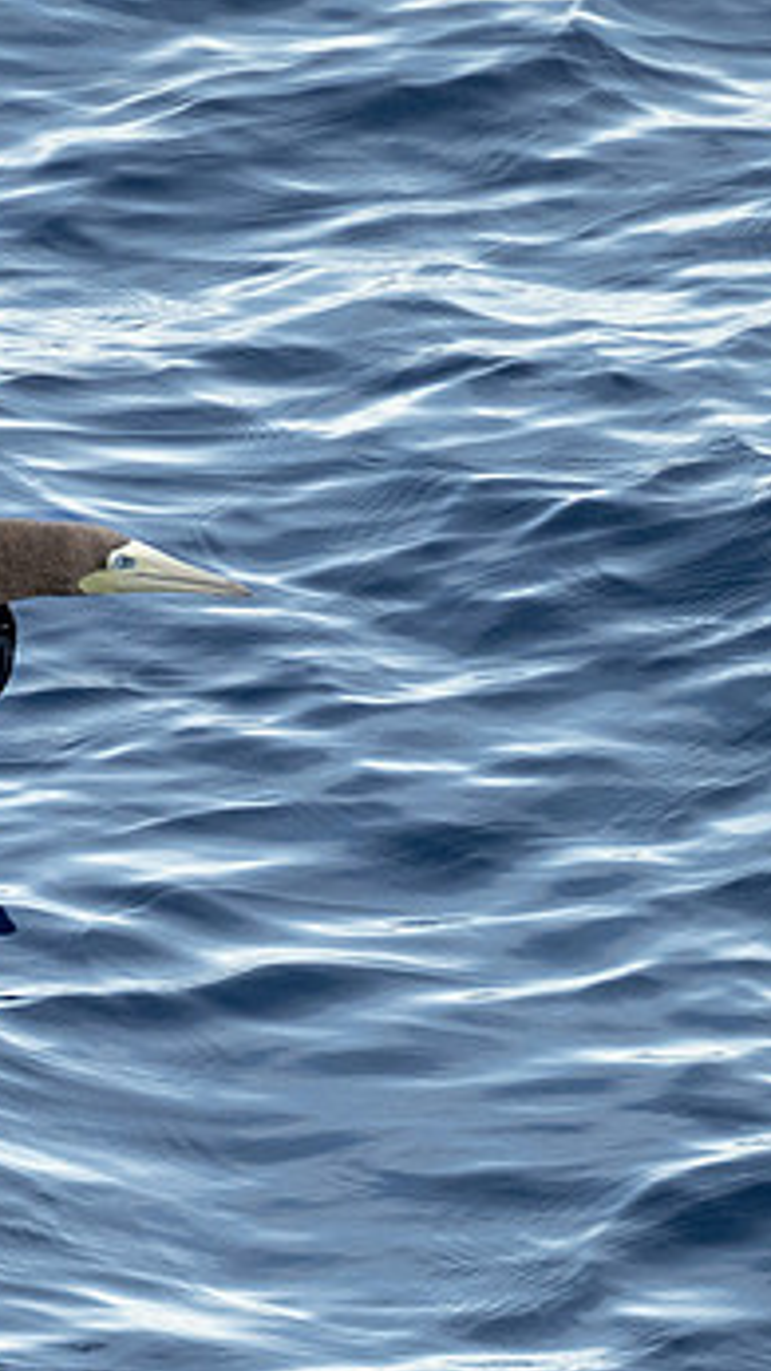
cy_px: 1146
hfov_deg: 0.8
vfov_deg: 1.5
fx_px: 54048
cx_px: 0
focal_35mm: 1486
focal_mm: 400
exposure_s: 1/2000
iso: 1600
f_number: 5.6
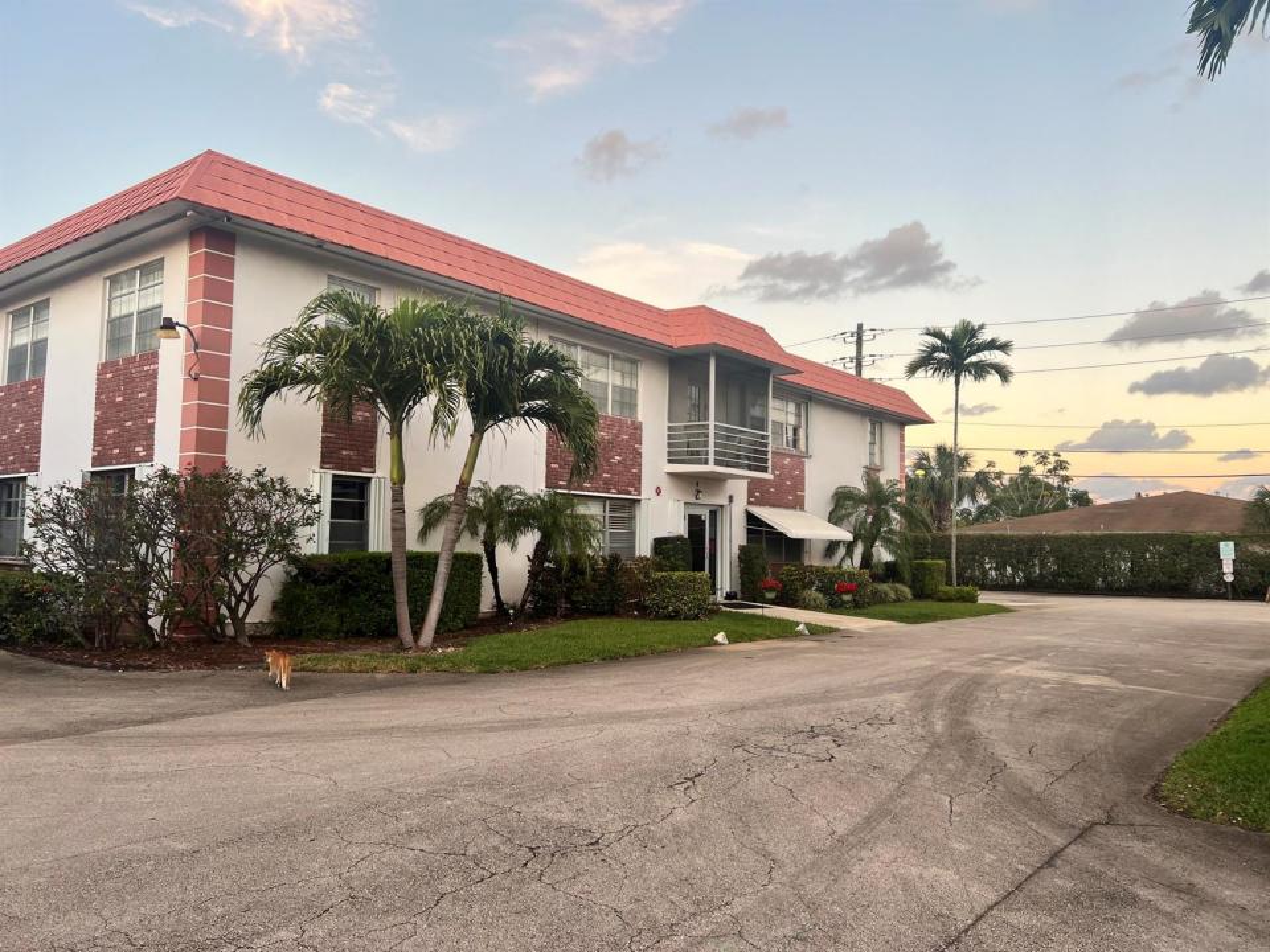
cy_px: 476
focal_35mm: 26
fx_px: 954
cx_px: 635
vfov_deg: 53.1
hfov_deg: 67.3
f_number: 1.5
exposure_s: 1/121
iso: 32
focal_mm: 5.7
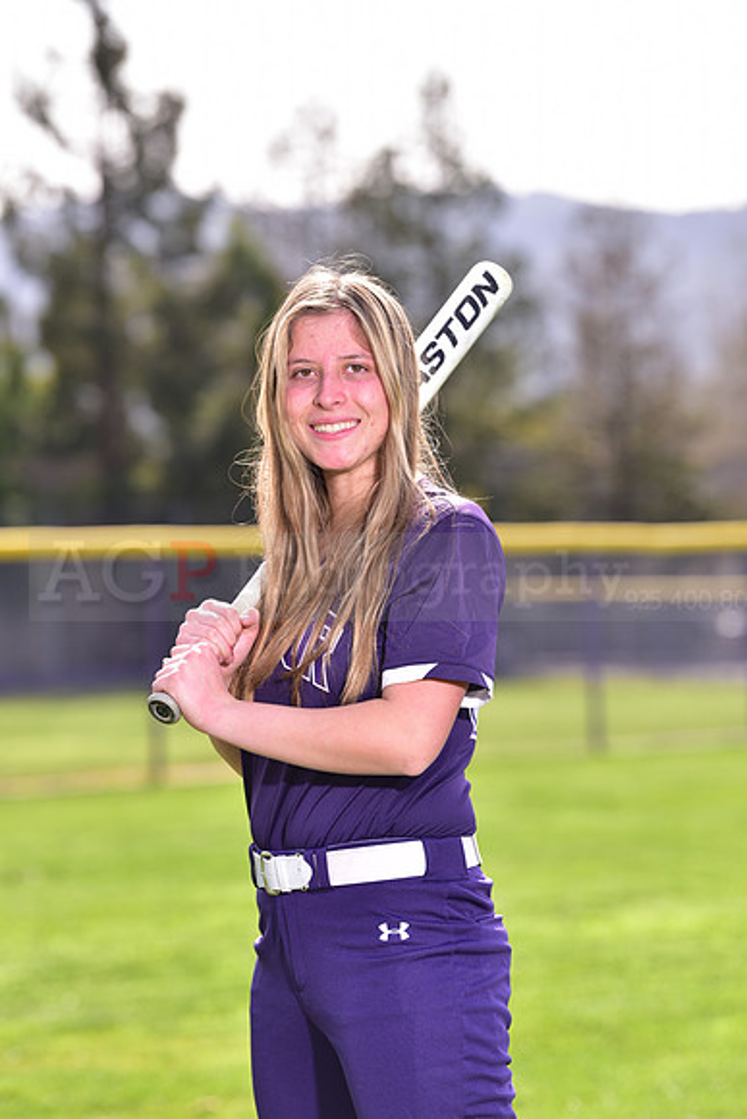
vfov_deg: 12.1
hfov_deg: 8.1
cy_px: 560
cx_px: 374
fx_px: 5288
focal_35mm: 170
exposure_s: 1/250
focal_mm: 170
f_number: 5
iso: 80
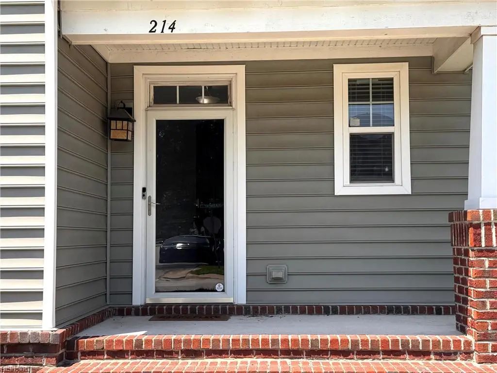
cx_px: 248
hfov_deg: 39.7
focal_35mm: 48
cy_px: 186
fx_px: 689
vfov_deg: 30.3
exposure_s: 1/1395
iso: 64
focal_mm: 6.76
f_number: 1.78
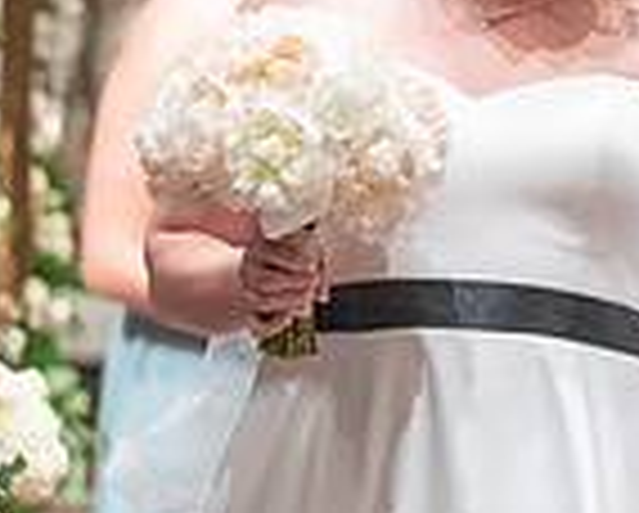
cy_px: 140
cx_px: 681
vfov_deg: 2.7
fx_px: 11041
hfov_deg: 3.3
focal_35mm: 583
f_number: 2.8
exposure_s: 1/160
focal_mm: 136
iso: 2000
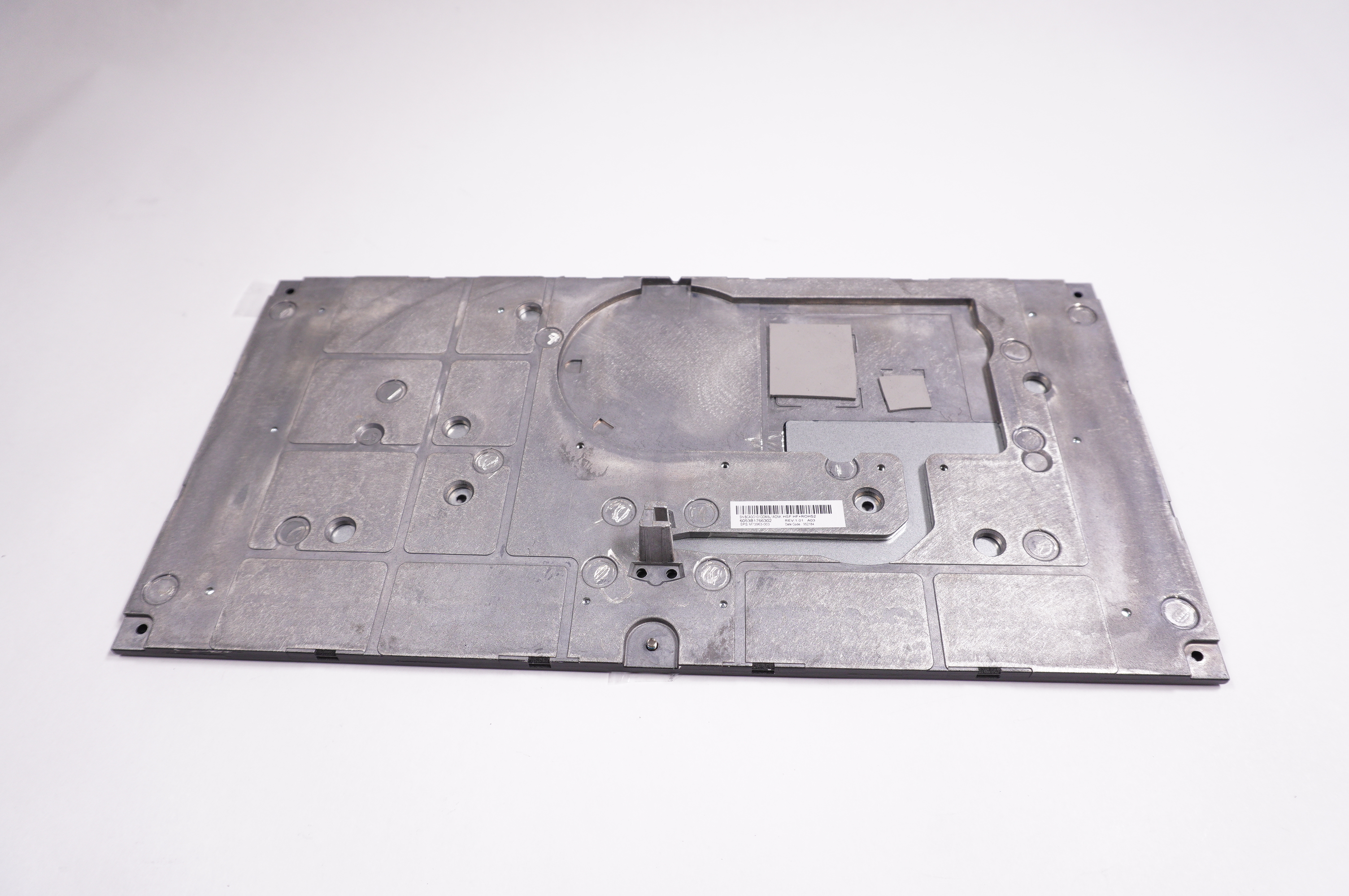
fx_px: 899
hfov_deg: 73.8
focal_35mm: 24
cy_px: 448
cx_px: 674
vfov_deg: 53.0
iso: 500
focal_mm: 16
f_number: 5.6
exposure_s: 1/250
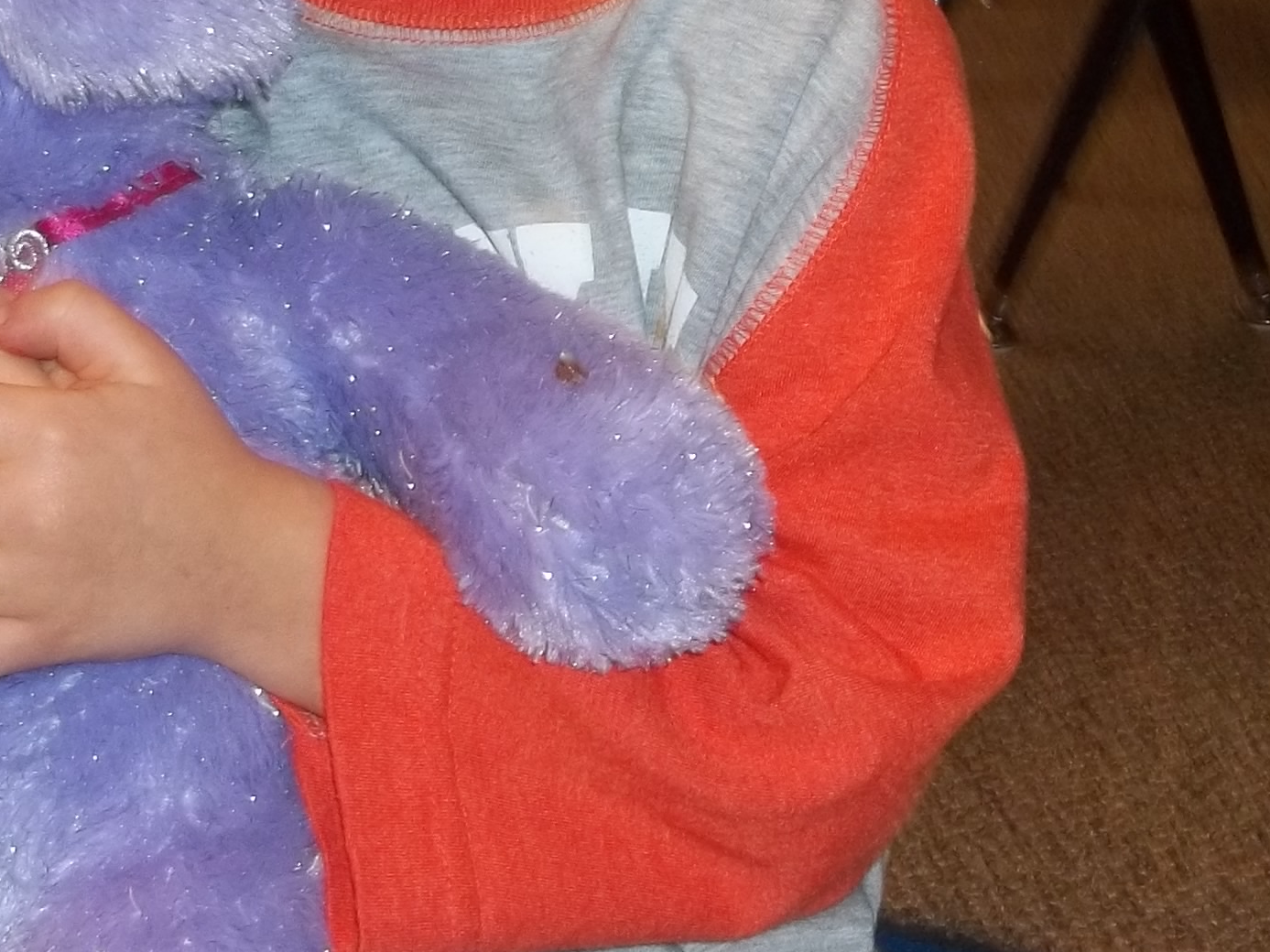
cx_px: 1180
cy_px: -190
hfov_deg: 18.9
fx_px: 3742
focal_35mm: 102
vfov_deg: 14.1
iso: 64
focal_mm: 5.9
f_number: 3.3
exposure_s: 1/30
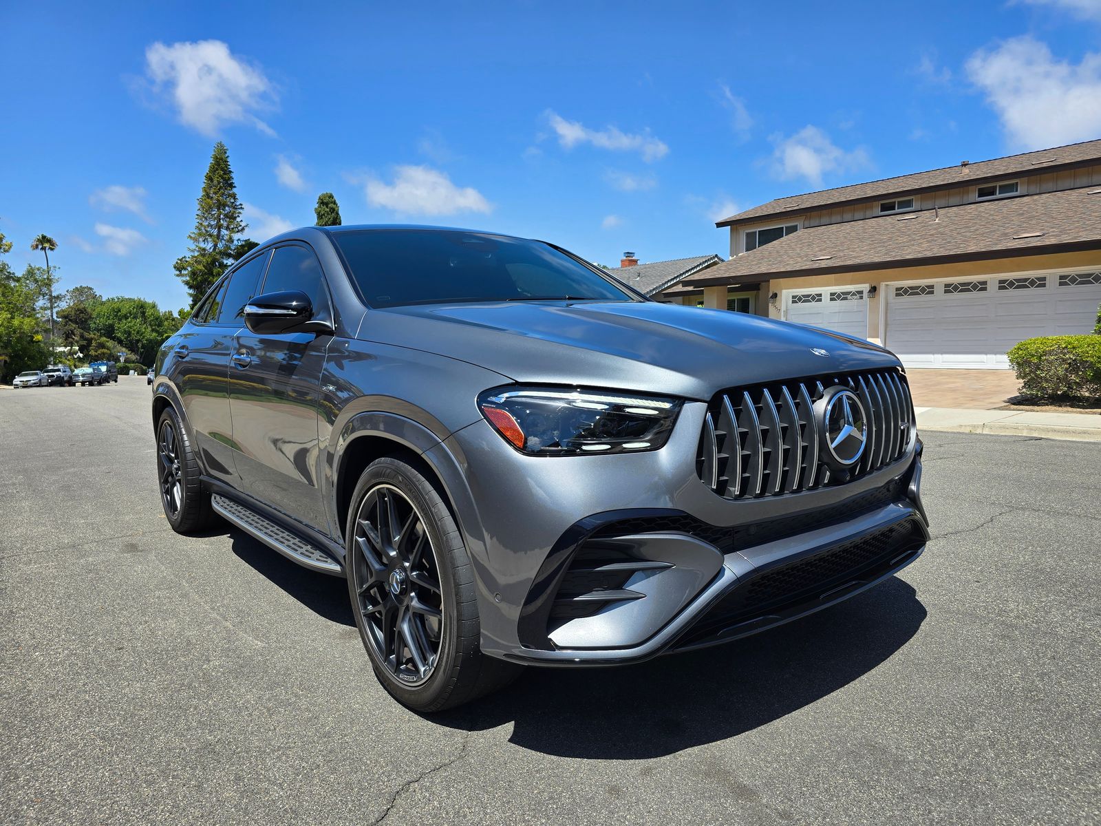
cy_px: 413
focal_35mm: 23
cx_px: 550
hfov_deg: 73.9
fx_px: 732
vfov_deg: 58.9
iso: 12
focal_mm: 6.3
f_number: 1.7
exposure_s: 1/641
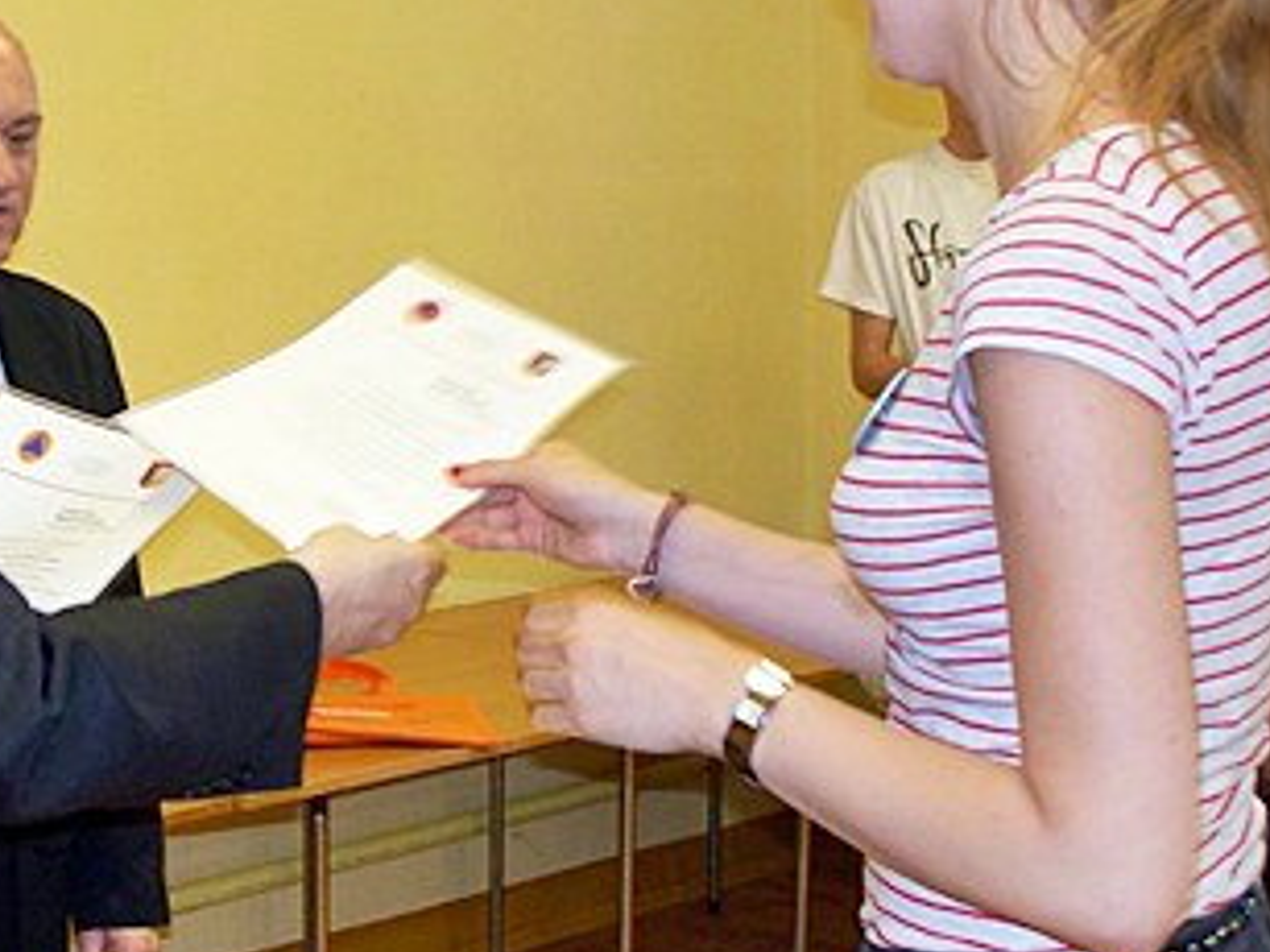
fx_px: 2751
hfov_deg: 25.7
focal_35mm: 75
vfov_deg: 19.6
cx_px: 331
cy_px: 414
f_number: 2.8
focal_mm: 7.54
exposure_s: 1/30
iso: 200
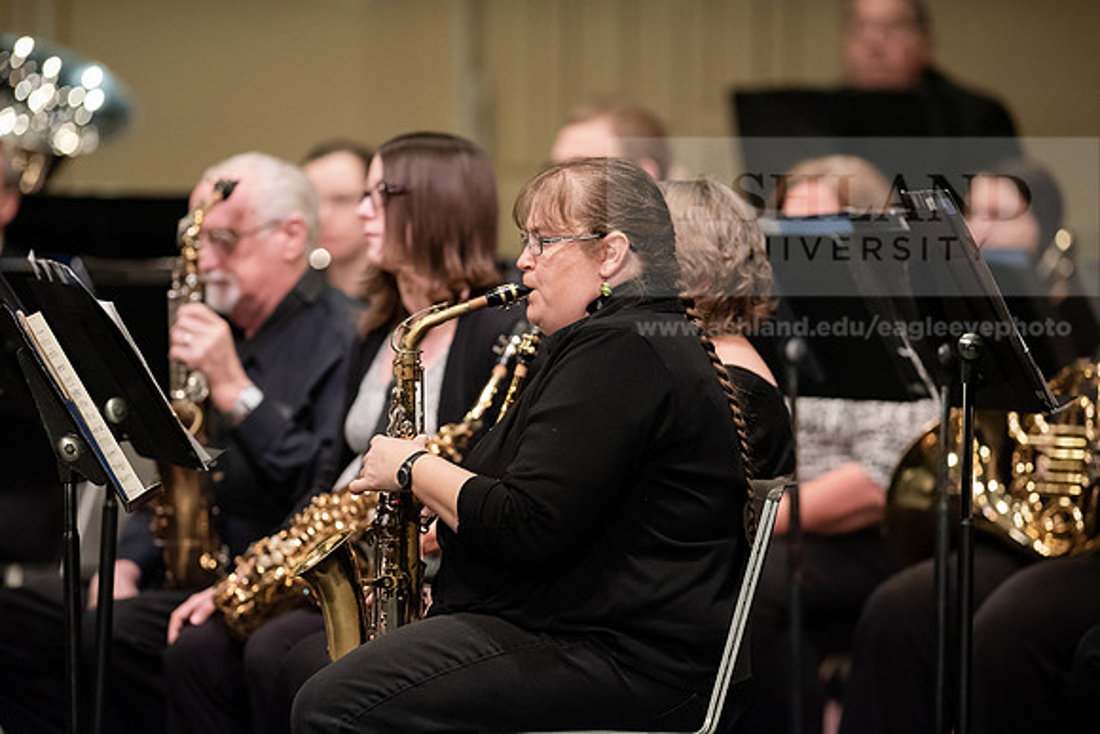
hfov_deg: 6.9
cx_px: 550
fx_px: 9168
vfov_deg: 4.6
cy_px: 367
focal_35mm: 300
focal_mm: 300
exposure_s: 1/320
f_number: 3.2
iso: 4000
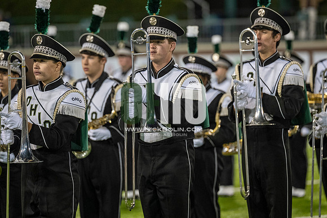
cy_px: 109
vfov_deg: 4.6
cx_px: 164
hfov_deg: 6.9
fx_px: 2723
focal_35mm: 300
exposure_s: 1/500
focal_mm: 200
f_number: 2.8
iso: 1000
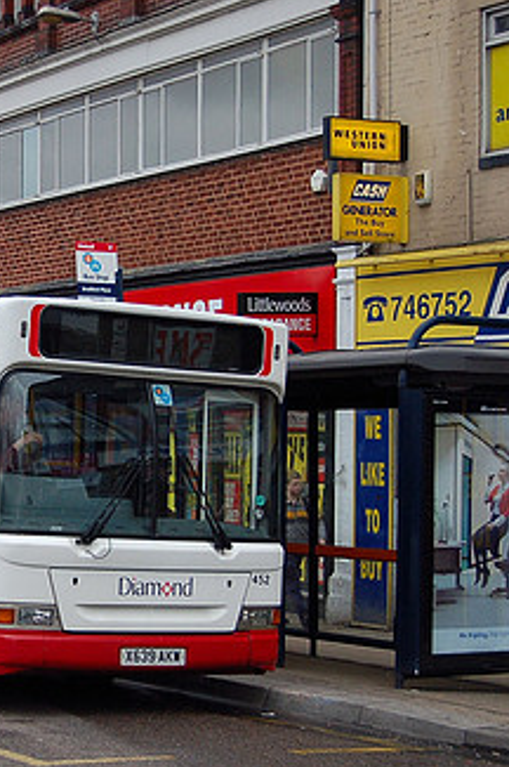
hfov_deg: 14.6
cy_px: 426
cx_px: -66
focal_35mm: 91
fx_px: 1934
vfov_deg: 22.4
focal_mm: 34
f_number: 4.5
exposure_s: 1/800
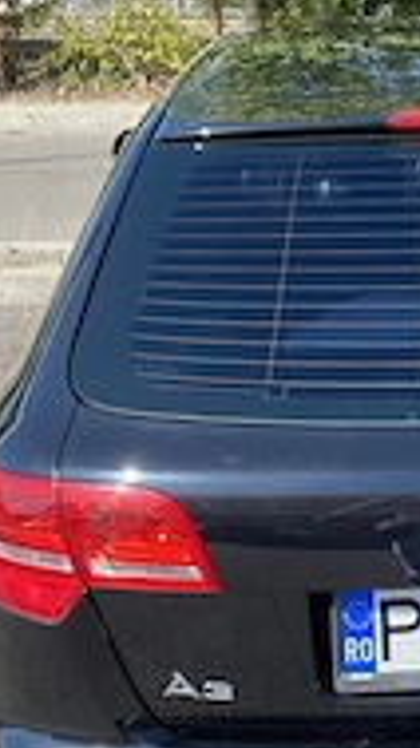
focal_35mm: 60
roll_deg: +0.4
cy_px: 471
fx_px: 1191
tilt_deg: -21.1
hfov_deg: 18.8
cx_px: 519
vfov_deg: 34.7
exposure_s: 1/1007
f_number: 1.8
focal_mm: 4.25
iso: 32
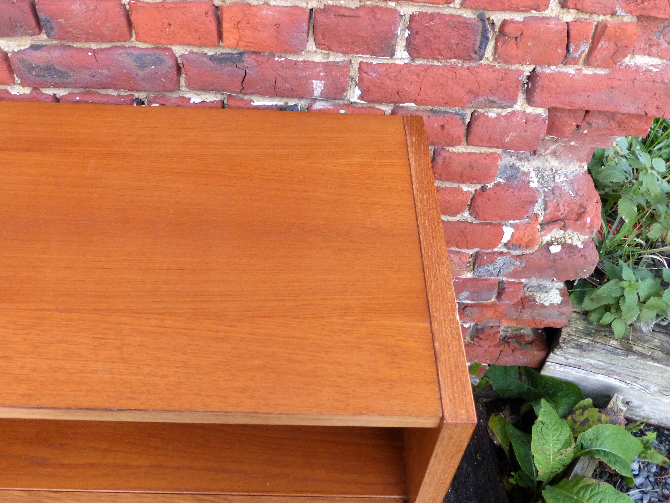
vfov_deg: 45.4
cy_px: 252
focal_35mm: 31
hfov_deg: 58.4
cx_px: 335
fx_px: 600
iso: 400
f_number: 2.8
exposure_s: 1/25
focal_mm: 5.4
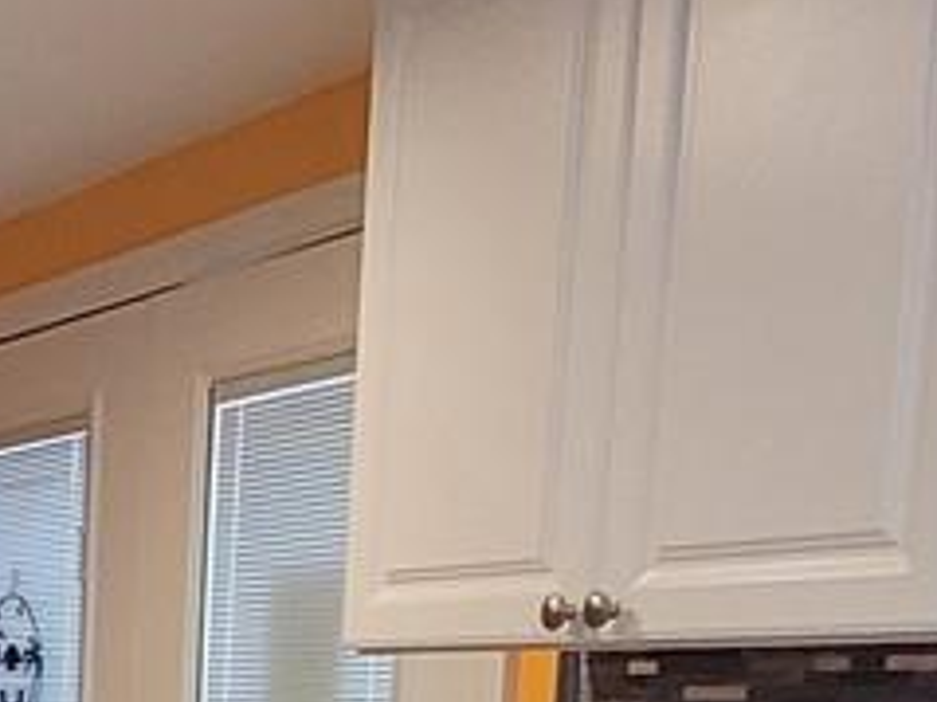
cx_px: -670
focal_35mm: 87
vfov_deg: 15.1
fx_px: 2354
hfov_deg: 18.4
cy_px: 1192
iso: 250
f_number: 2.2
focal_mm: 1.74
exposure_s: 1/60
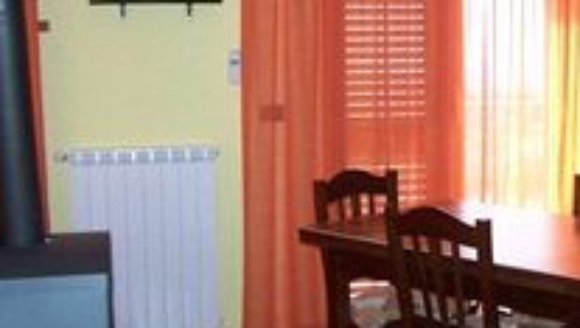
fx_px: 1078
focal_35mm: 70
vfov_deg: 17.2
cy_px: 77
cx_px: 446
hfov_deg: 29.6
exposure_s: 1/60
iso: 140
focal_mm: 6.3
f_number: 2.8
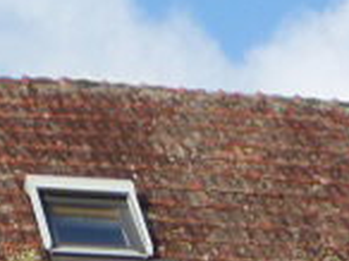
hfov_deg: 6.9
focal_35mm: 288
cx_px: 110
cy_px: 855
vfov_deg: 4.8
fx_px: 2899
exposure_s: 1/750
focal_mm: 6.8
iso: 100
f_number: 3.6
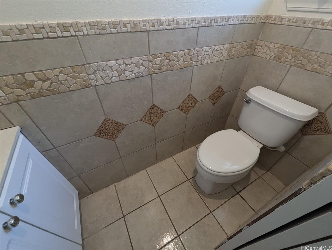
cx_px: 166
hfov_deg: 106.1
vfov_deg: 90.1
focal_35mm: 13
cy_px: 125
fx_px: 125
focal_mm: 1.95
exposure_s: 1/102
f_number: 2.2
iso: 664
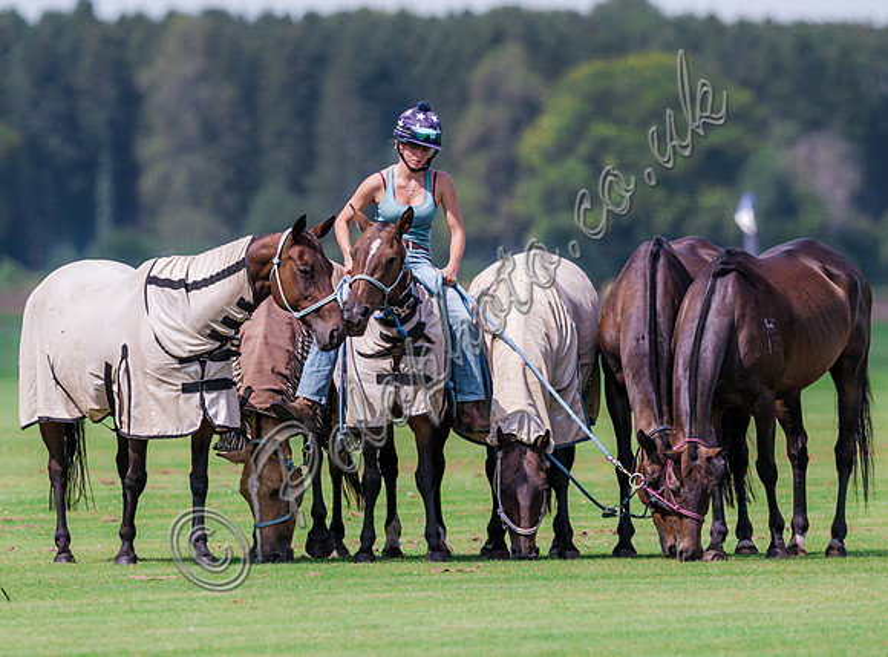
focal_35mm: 725
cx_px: 312
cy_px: 365
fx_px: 18515
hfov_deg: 2.7
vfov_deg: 2.0
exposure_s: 1/1600
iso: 400
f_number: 6.3
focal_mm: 500
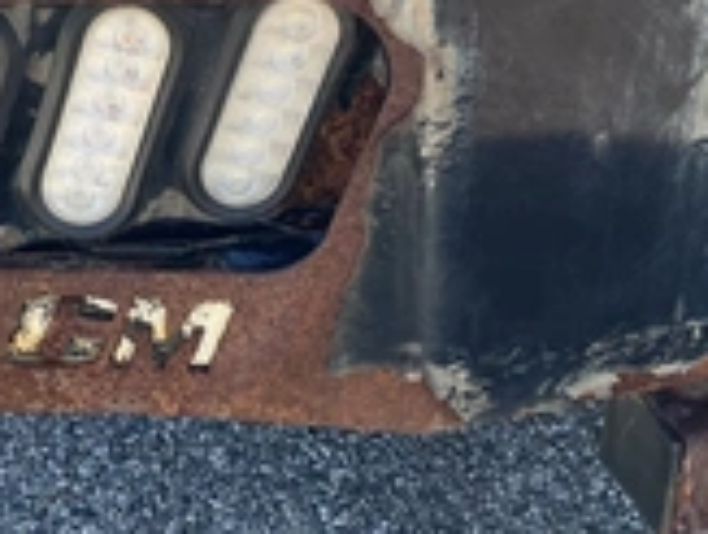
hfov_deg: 26.7
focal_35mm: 71
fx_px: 1455
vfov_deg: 20.5
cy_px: 87
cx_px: 117
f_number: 1.8
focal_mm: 3
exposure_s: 1/211
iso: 25
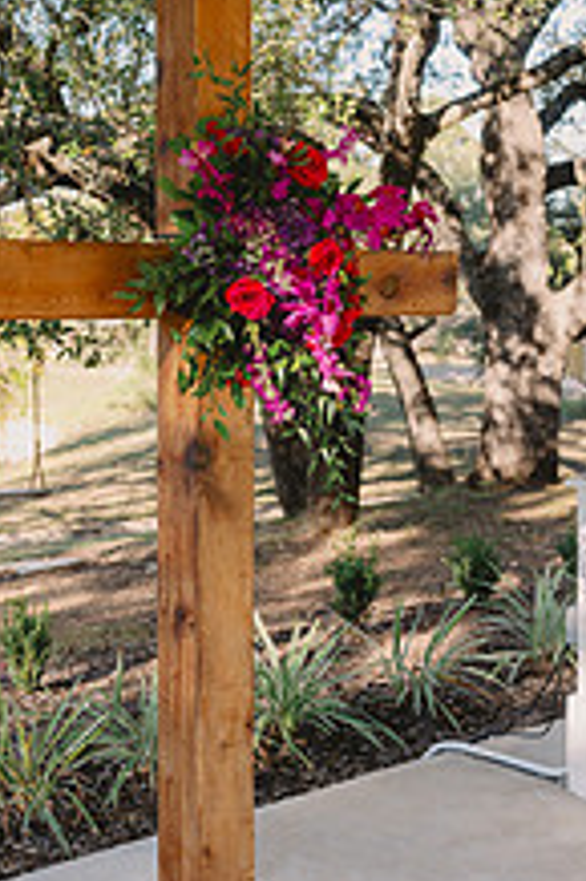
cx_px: 329
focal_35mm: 64
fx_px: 1565
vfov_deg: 31.3
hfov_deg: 21.2
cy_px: 323
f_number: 3.5
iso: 100
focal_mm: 31
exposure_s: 1/200
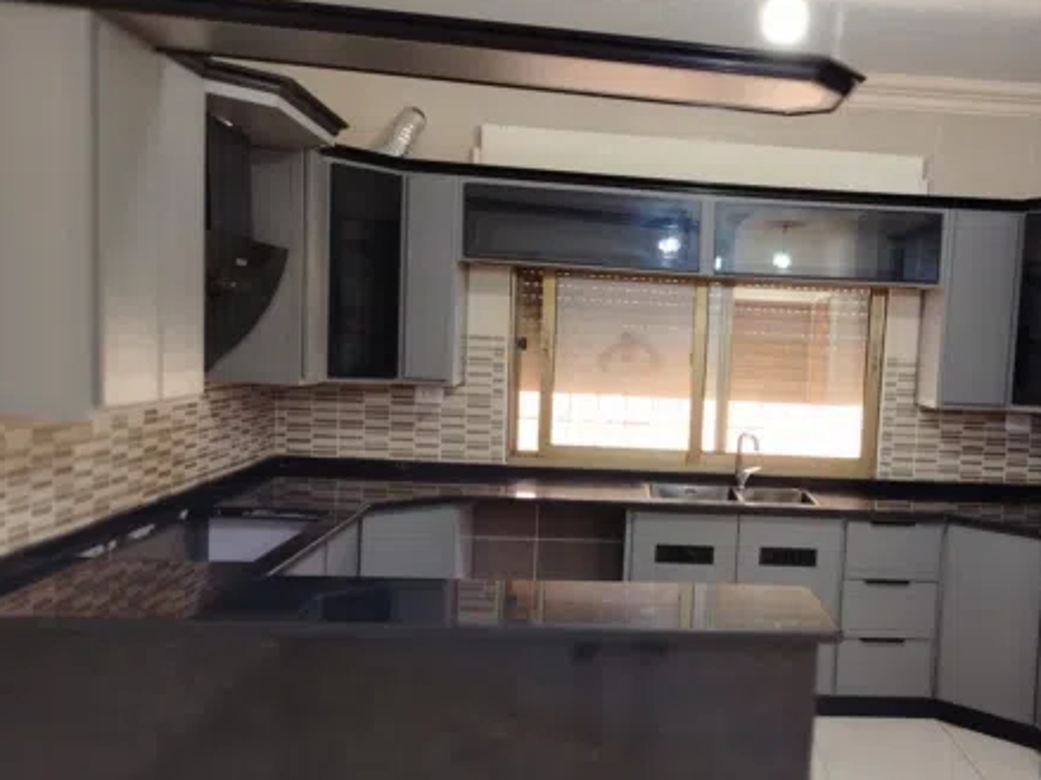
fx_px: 1052
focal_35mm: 35
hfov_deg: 51.1
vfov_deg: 40.6
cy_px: 439
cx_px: 735
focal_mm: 5.25
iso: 600
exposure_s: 1/50
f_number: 4
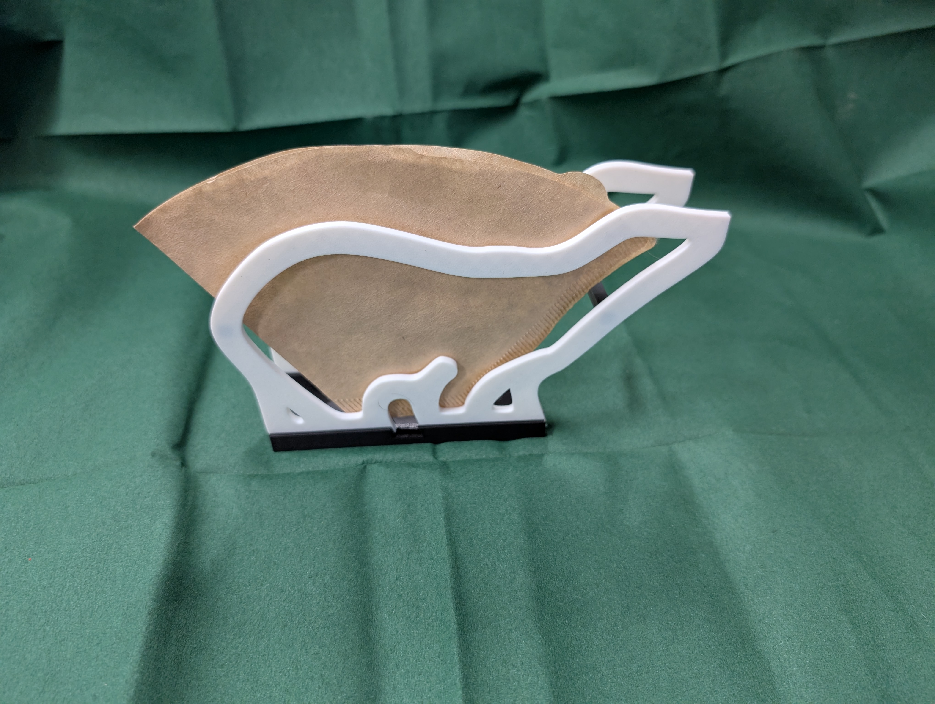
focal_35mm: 24
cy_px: 352
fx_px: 649
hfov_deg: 71.5
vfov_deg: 56.9
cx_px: 468
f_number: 1.68
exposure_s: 1/25
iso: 97
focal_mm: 6.9
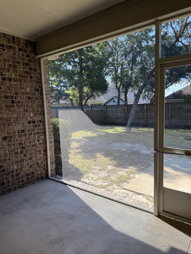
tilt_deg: -7.7
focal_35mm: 24
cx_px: 96
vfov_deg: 71.6
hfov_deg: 56.8
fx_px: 177
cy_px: 127
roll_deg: +1.9
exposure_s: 1/467
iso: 80
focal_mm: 6.76
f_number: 1.78
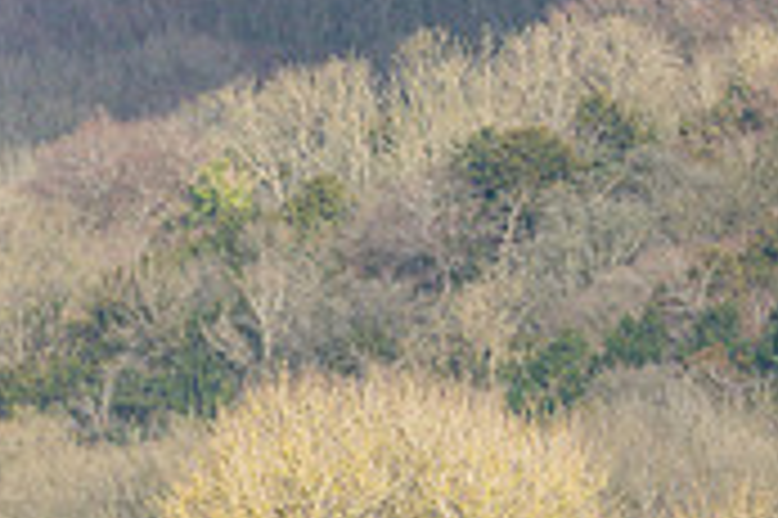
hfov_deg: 0.9
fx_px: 48297
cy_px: 873
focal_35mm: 2237
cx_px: -230
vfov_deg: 0.6
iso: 500
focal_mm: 400
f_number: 4.5
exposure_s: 1/2500
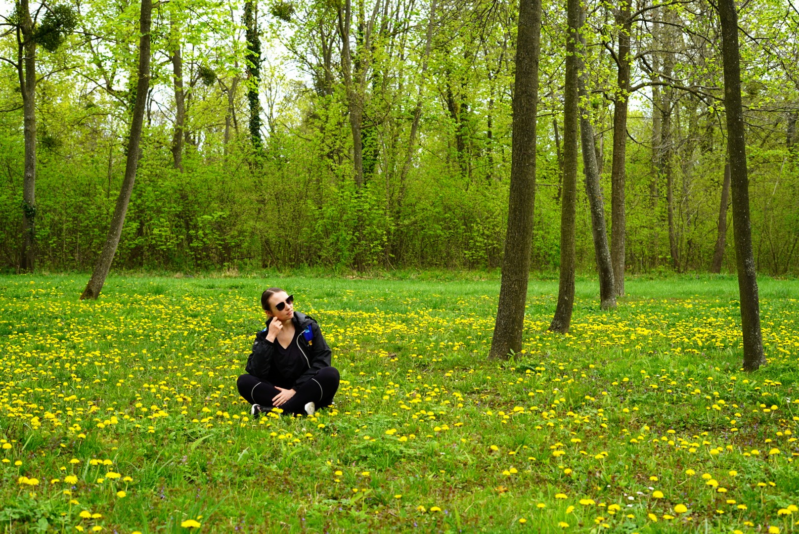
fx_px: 1110
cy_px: 267
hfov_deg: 39.6
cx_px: 400
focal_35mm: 50
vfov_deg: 27.0
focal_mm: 50
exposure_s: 1/100
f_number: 5.6
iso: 100
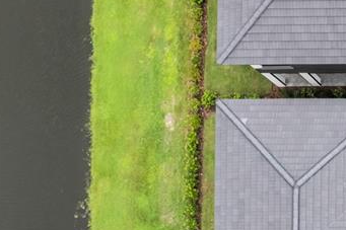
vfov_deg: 19.7
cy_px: 256
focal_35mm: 66
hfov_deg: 24.7
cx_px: 496
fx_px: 634
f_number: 2.8
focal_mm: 8.38
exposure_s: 1/50
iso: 140
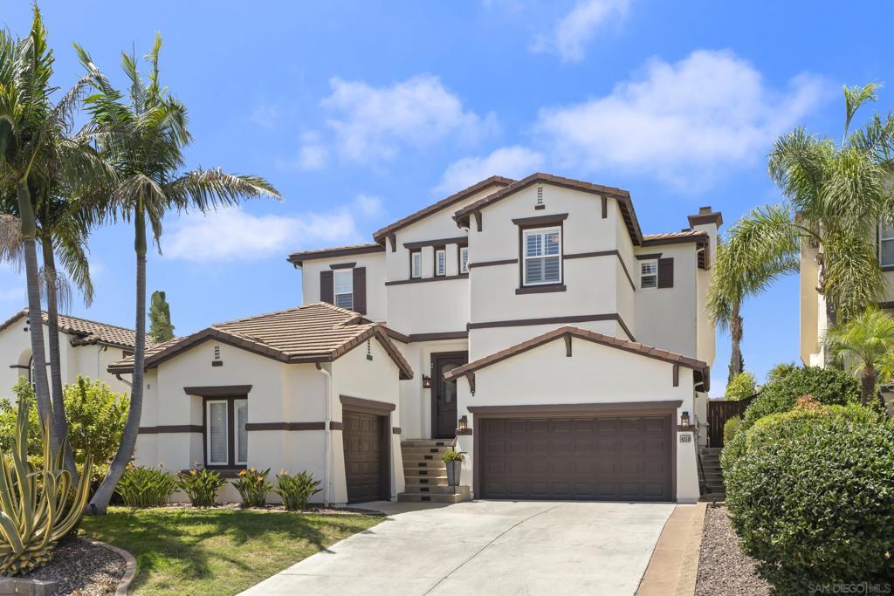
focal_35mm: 28
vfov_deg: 46.4
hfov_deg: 65.5
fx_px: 695
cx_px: 447
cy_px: 298
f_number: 8
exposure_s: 1/400
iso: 500
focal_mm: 28
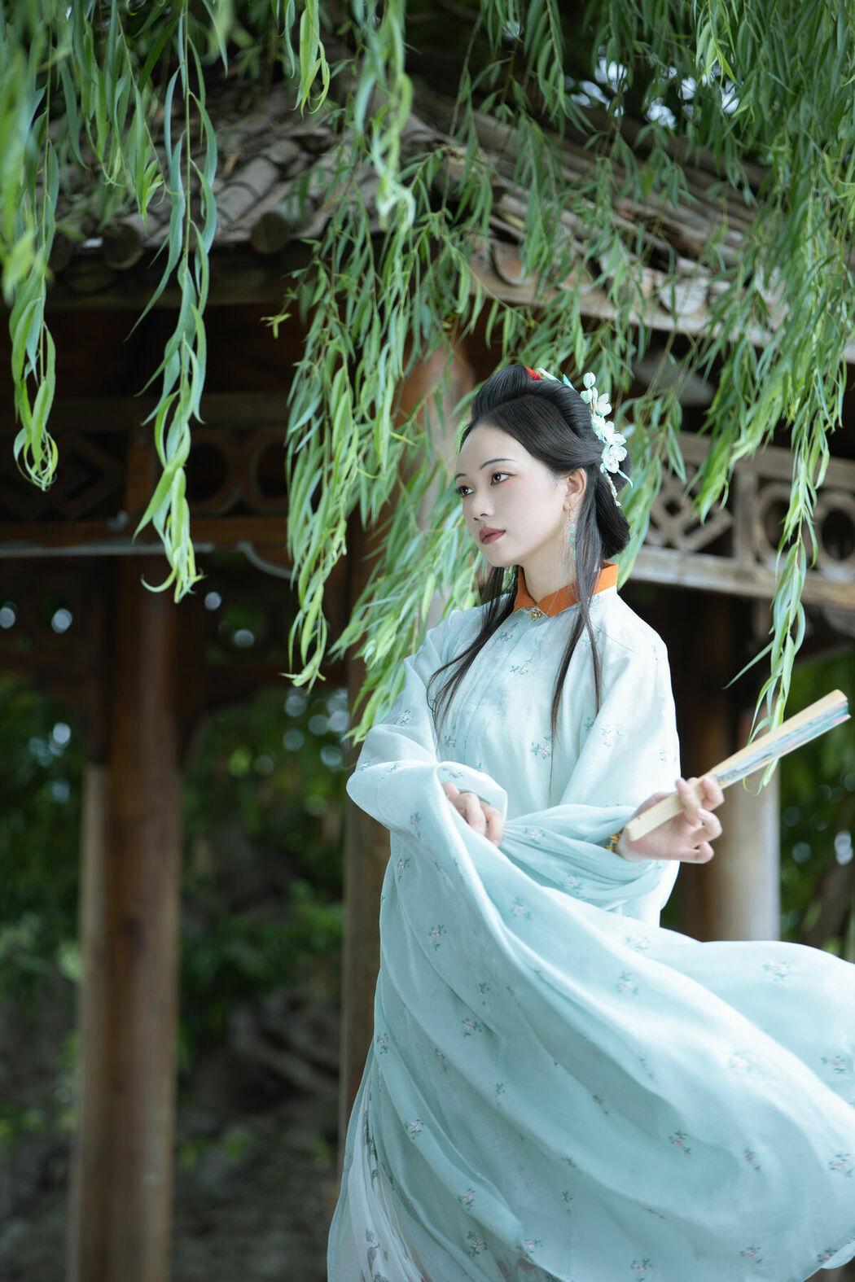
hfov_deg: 8.3
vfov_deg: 12.5
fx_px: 5878
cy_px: 641
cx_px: 428
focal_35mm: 165
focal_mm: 165
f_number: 2.8
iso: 100
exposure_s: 1/500
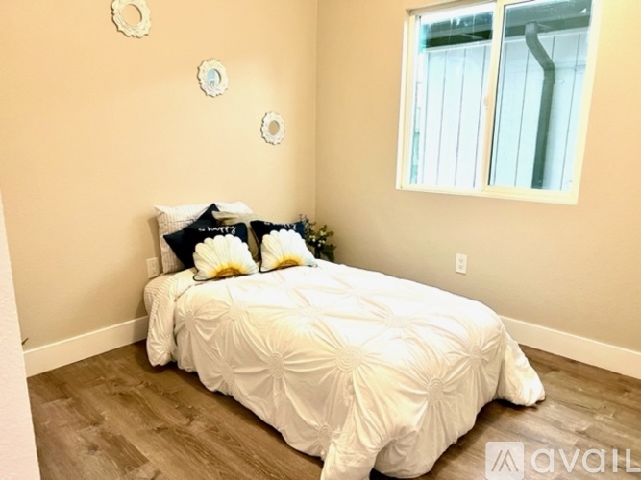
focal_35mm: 26
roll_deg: +1.2
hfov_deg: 67.3
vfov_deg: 53.0
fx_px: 481
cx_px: 320
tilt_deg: -12.1
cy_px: 240
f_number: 1.5
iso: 160
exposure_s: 1/60
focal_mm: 5.7
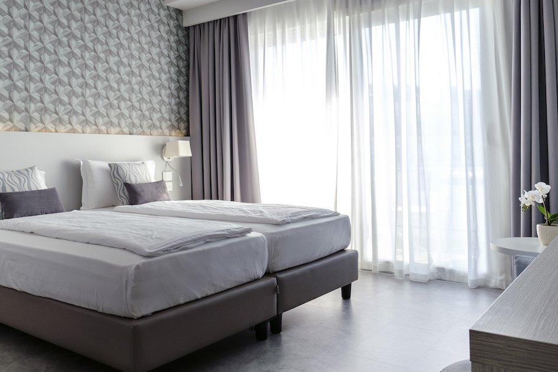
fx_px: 480
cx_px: 201
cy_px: 154
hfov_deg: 59.3
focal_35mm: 31
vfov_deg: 42.2
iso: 320
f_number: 8
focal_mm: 16
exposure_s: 1/30
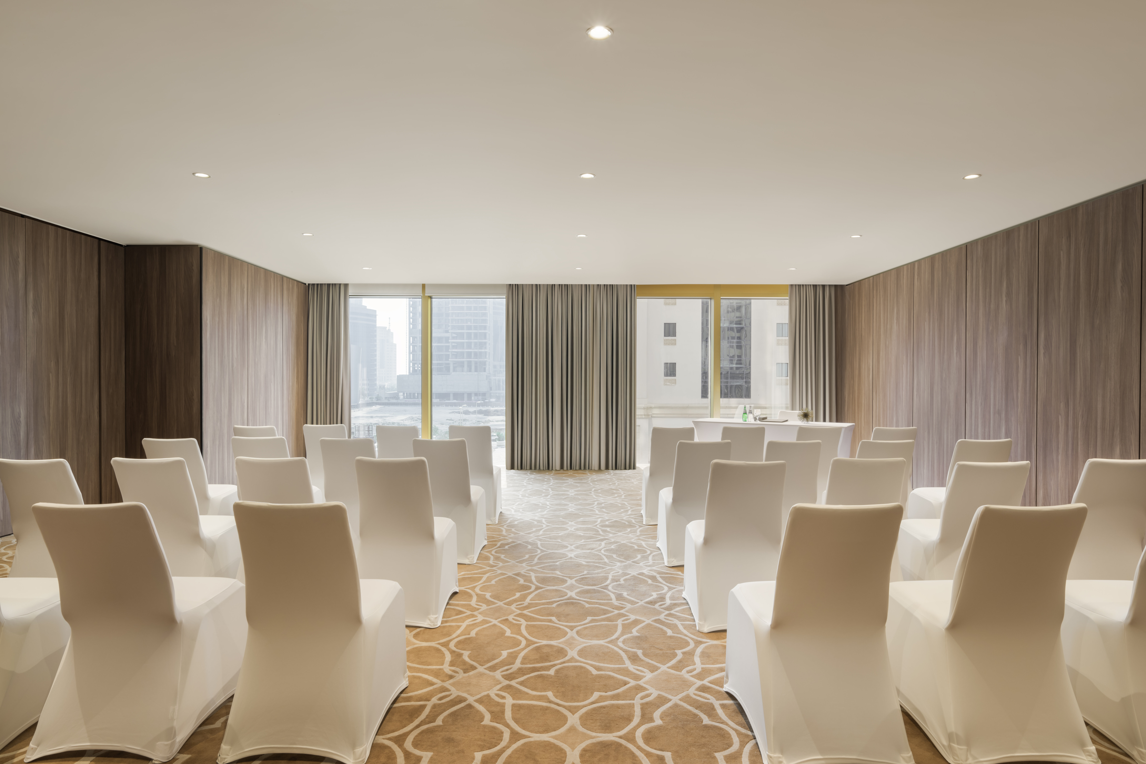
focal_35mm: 20
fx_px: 637
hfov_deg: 84.0
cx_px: 573
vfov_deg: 61.9
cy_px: 382
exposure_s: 1.6
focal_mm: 20
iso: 100
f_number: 11
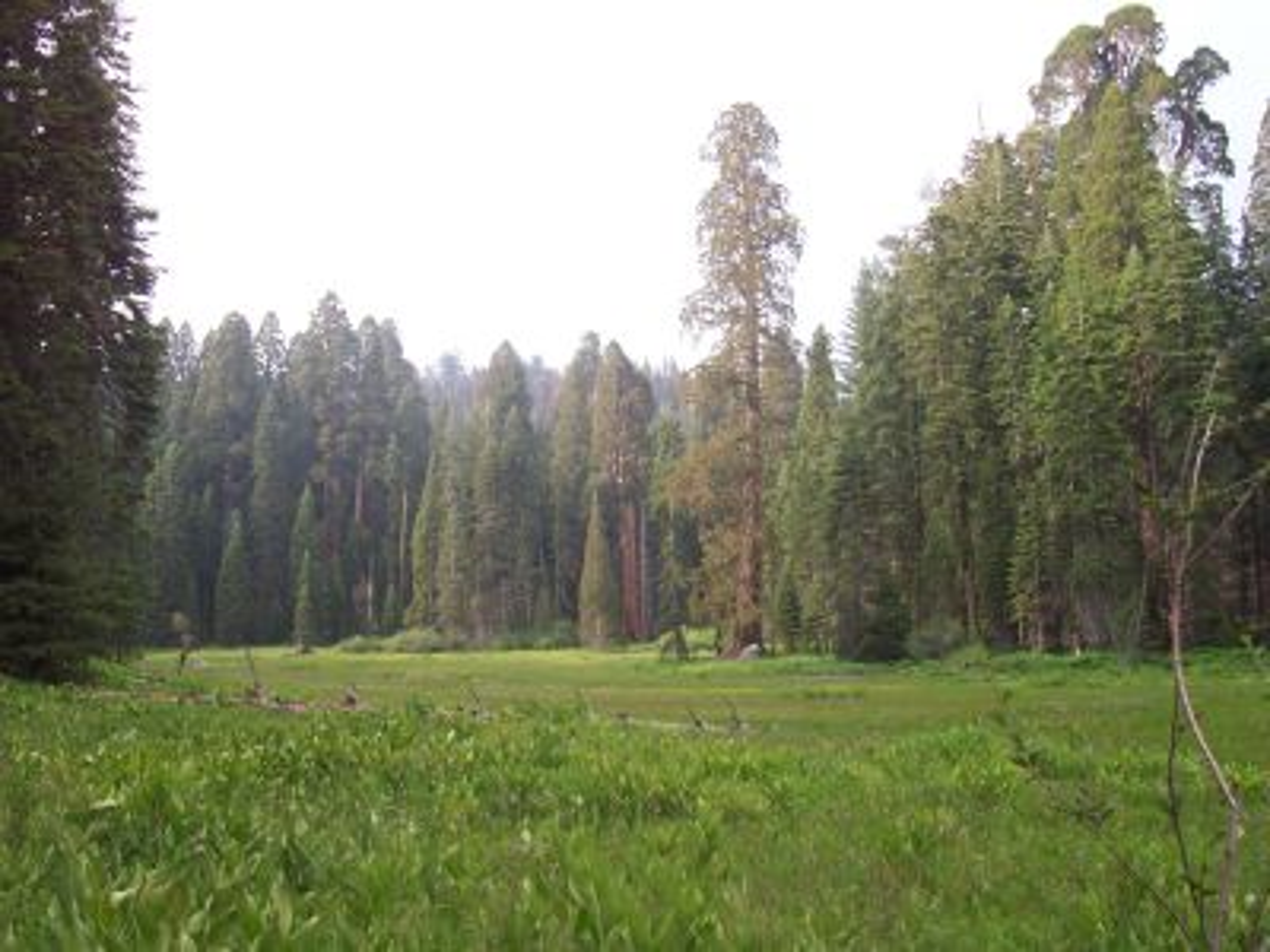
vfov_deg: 38.7
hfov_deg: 50.1
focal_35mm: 37
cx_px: 635
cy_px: 476
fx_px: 1357
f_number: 2.8
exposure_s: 1/250
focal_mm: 5.6
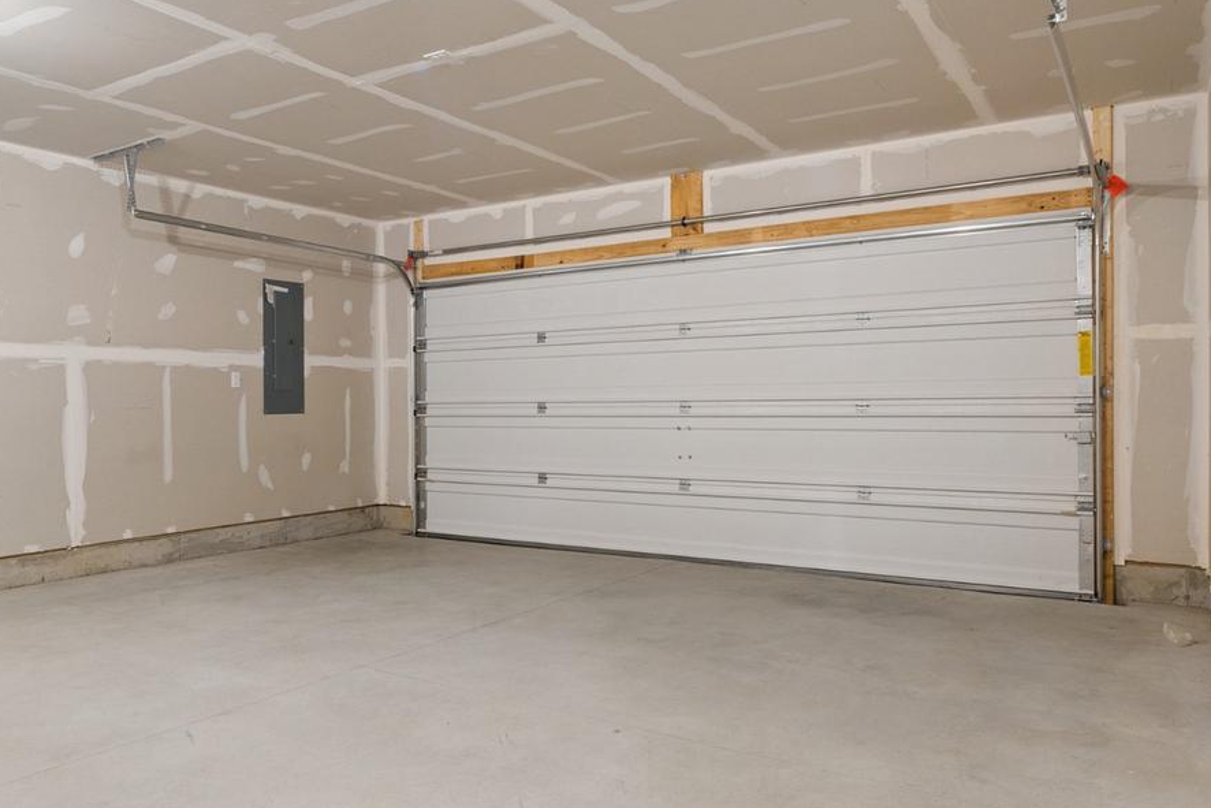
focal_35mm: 27
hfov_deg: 67.7
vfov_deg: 48.2
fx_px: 902
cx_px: 571
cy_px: 409
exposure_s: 1/2
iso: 400
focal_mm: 11
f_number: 8
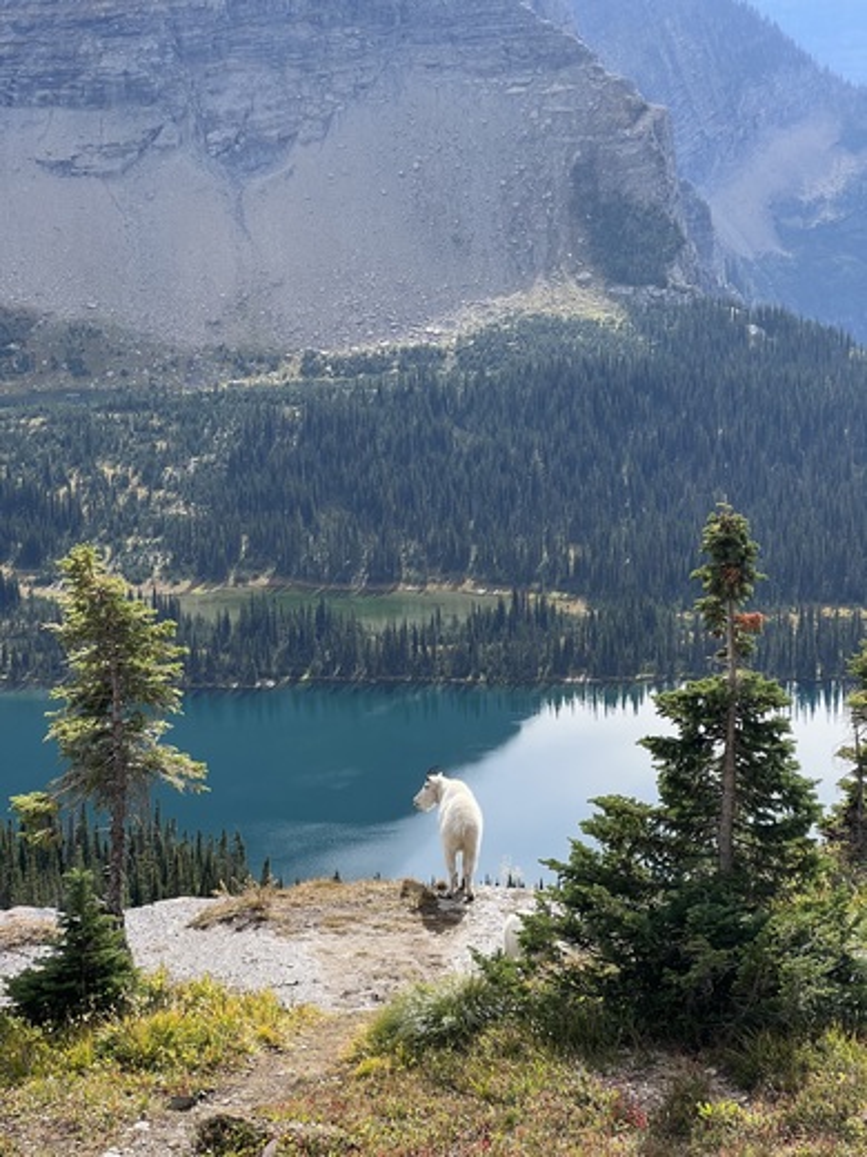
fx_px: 2571
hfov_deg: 19.1
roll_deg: +0.1
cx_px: 434
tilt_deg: -12.4
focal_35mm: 77
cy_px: 578
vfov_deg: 25.3
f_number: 2.8
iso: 32
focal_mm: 9
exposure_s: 1/399
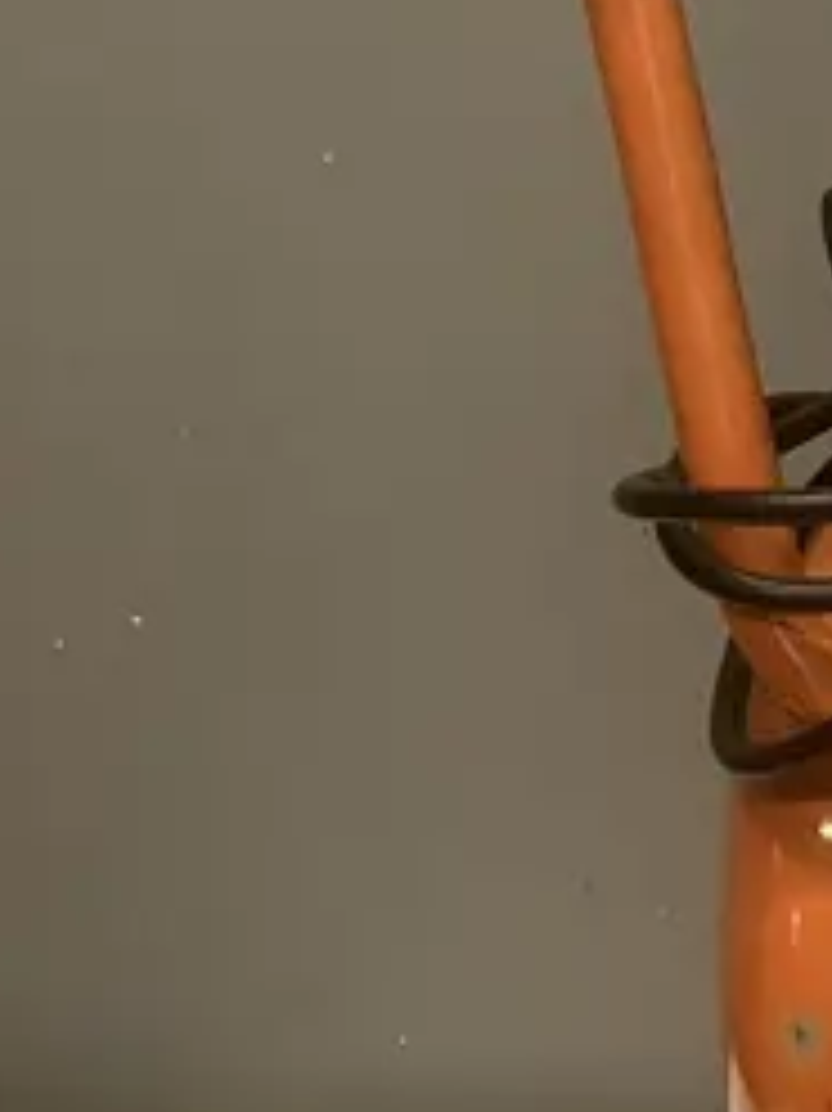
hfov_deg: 11.4
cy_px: 477
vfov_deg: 17.0
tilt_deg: -11.2
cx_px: 1686
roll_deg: -0.2
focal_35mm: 116
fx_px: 3721
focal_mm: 3.99
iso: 50
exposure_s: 1/50
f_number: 1.8
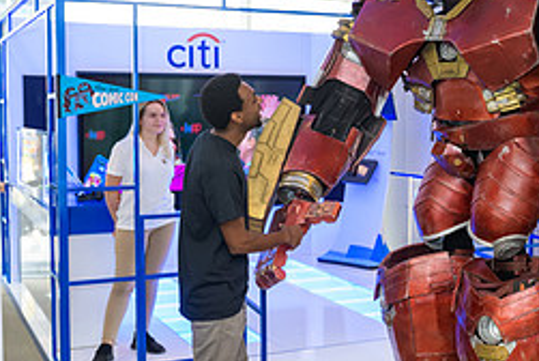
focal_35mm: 60
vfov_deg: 22.7
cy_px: 162
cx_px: 369
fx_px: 899
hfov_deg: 33.0
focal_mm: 26
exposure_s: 1/125
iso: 800
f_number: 3.2
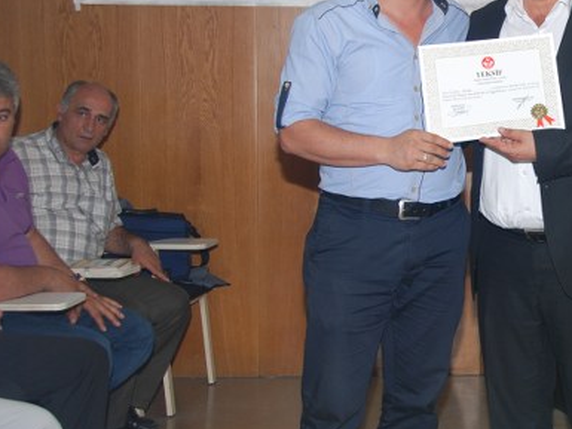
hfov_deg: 24.0
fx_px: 1289
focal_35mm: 78
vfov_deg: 18.9
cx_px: 556
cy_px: 170
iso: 200
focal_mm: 26
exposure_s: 1/60
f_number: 4
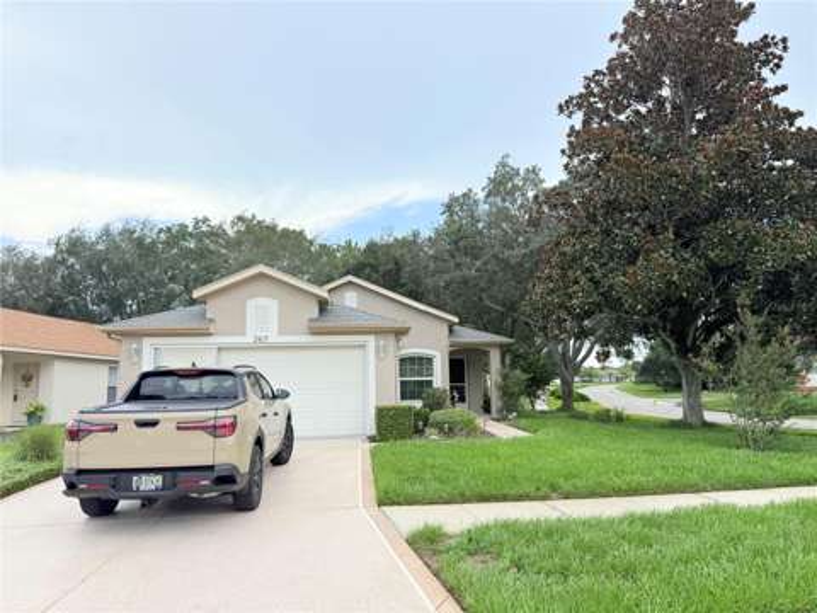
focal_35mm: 24
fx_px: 566
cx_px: 408
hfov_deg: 71.6
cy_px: 306
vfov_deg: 56.8
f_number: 1.78
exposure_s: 1/3584
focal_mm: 6.76
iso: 80
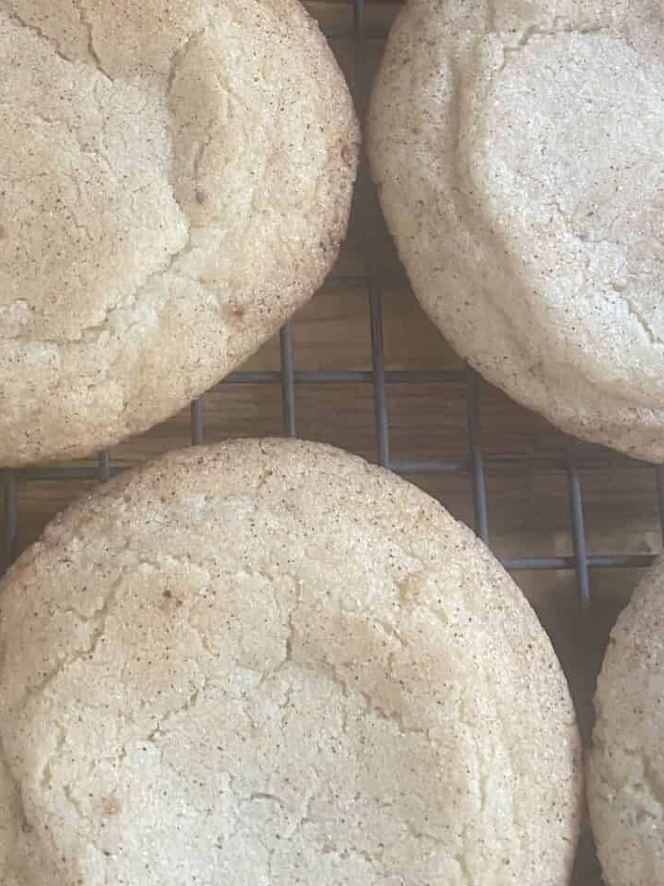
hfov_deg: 25.7
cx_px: 146
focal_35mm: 56
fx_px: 1433
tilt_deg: -73.1
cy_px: -39
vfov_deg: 31.3
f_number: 1.8
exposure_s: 1/60
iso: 250
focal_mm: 4.25
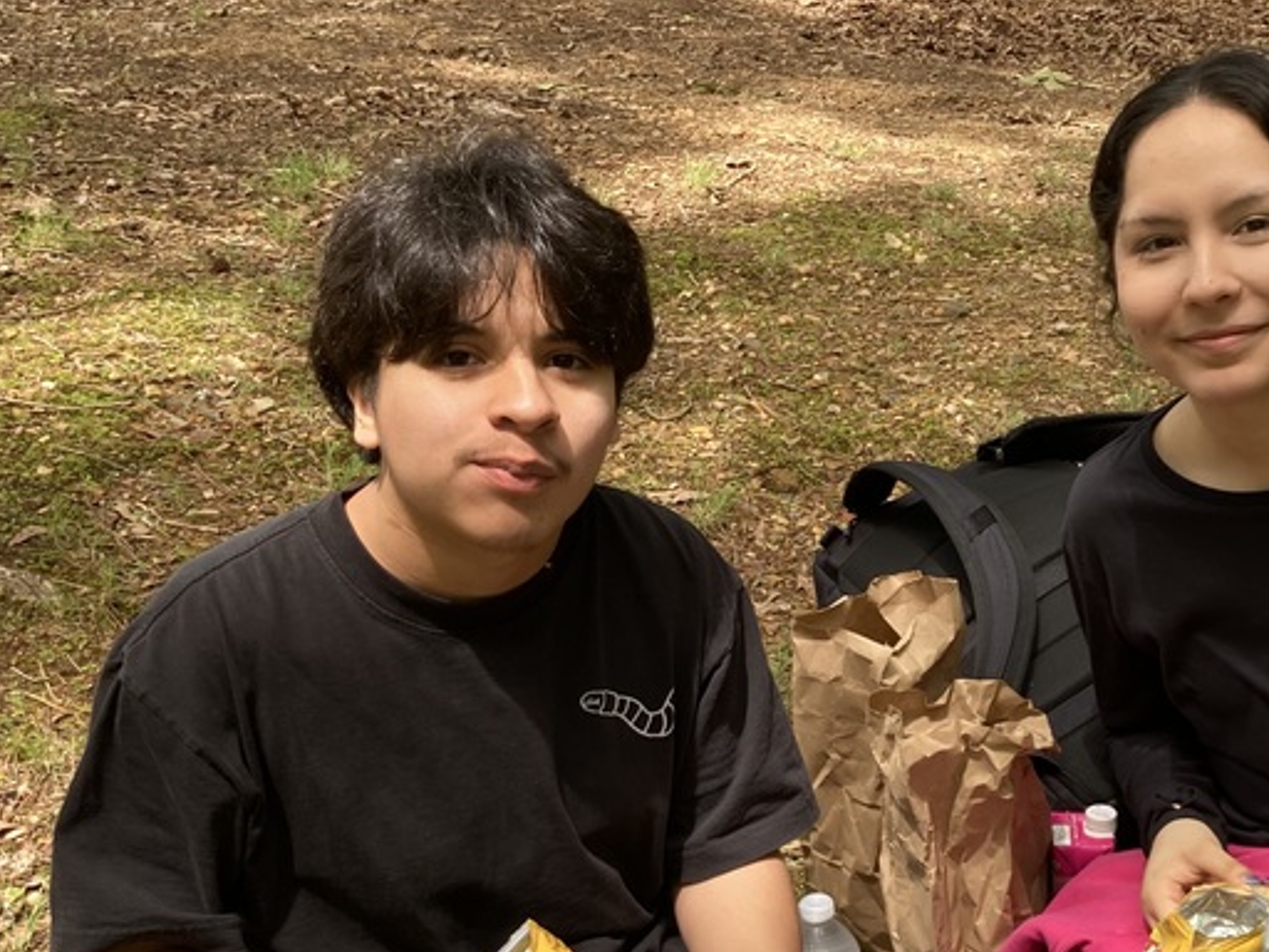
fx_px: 2053
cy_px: 704
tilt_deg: -29.9
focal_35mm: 56
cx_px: 895
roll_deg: +1.0
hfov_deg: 33.9
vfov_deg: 25.8
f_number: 1.8
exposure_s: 1/140
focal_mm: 3.99
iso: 20
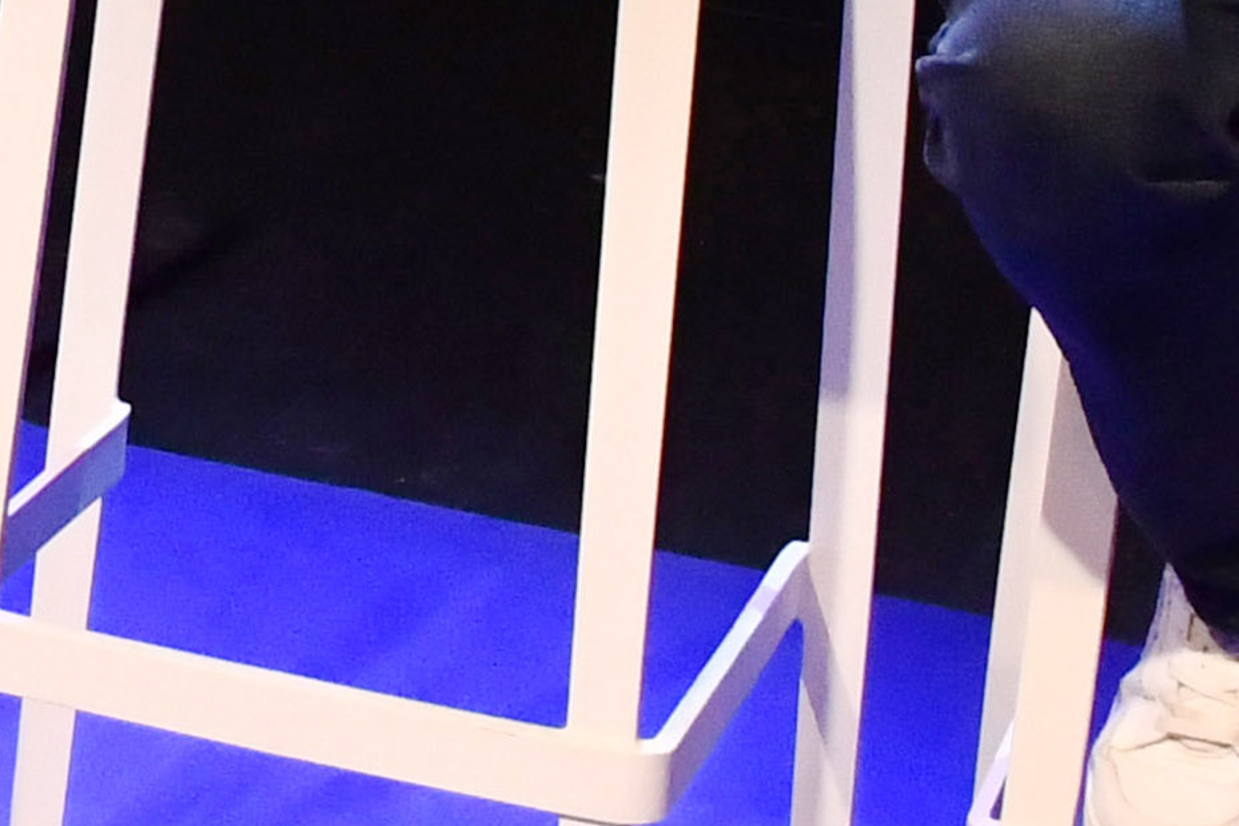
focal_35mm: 180
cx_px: -972
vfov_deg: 7.1
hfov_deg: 10.7
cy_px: -1265
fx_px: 6196
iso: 2500
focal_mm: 20
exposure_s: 1/125
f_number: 8
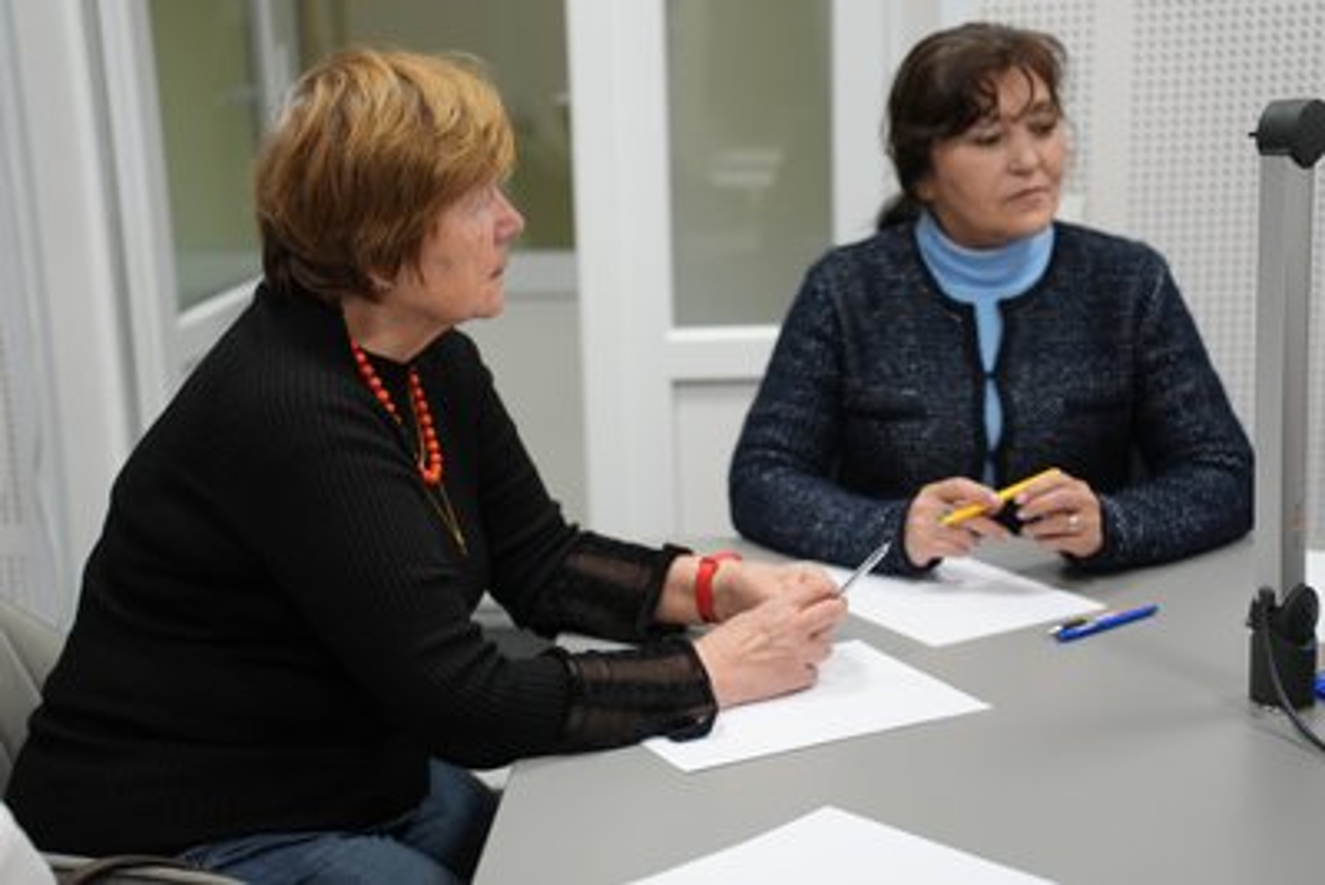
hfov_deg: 30.9
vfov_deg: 20.9
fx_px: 2393
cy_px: 442
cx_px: 662
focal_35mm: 65
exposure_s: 1/160
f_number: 3.2
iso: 1250
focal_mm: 65
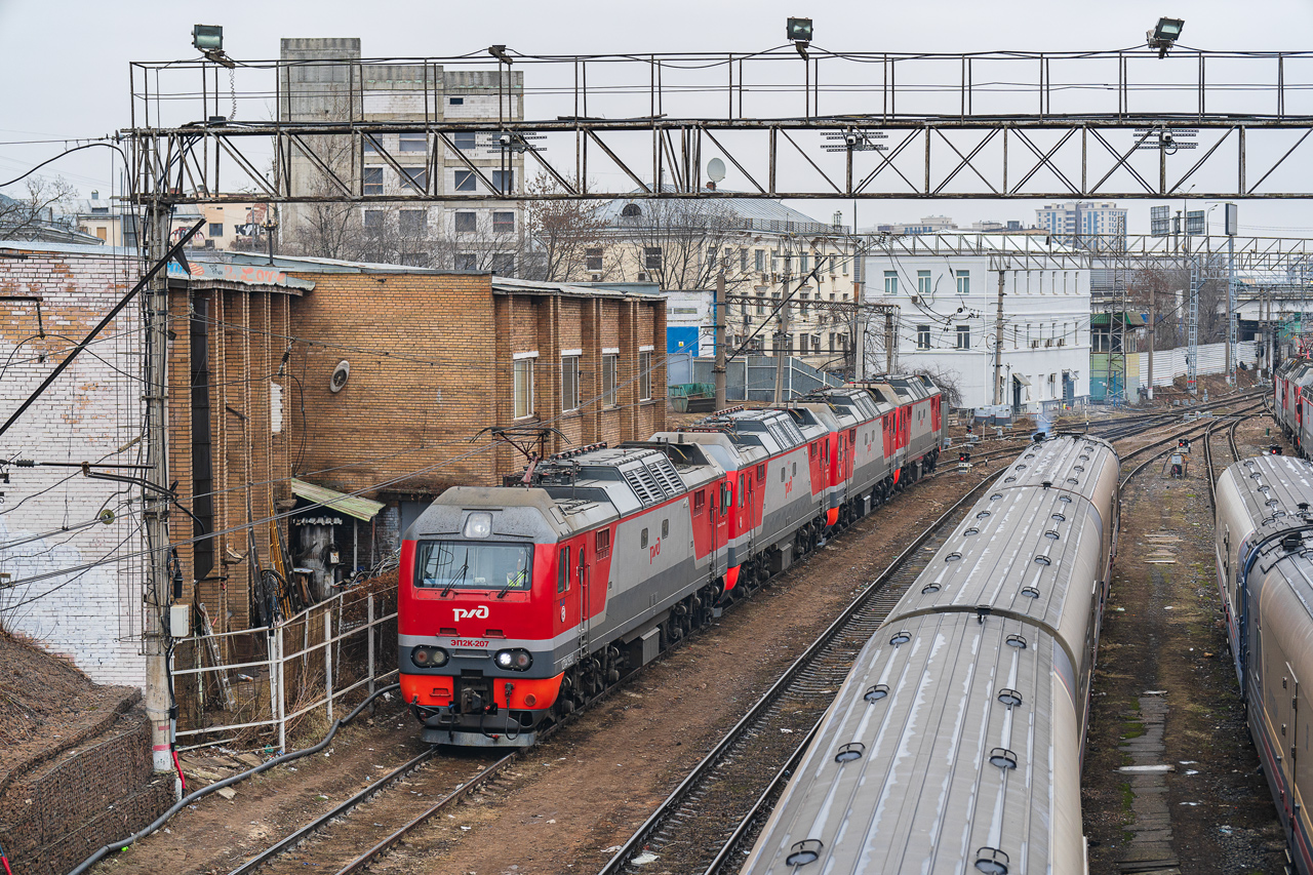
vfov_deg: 18.2
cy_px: 438
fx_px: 2735
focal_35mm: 75
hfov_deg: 27.0
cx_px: 656
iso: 400
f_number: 4
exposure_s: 1/400
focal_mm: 75
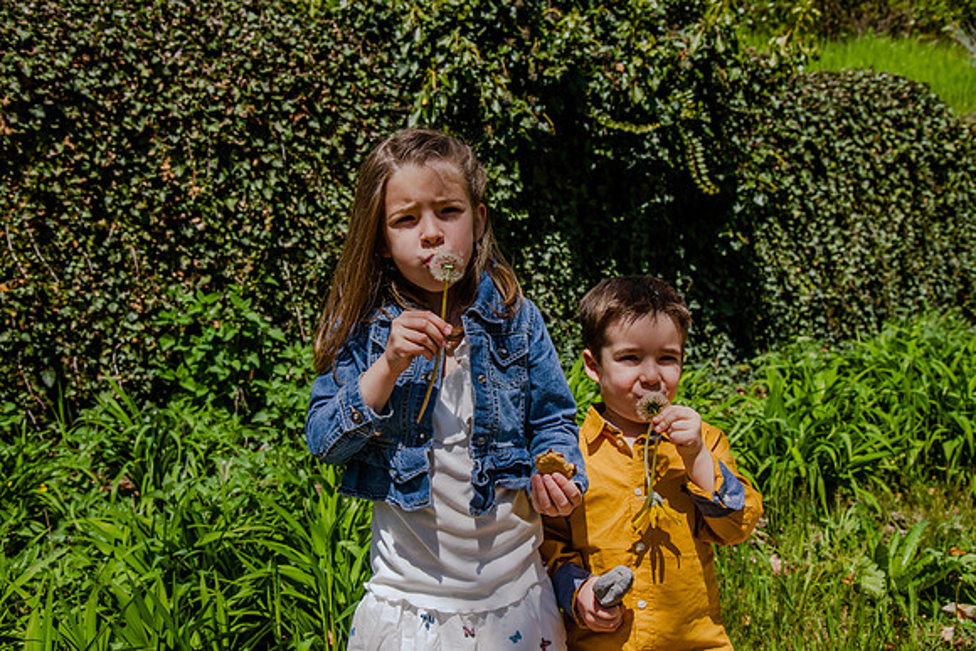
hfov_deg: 50.7
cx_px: 488
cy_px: 326
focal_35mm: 38
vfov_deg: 35.1
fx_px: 1030
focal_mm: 38
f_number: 7.1
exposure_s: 1/640
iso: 200
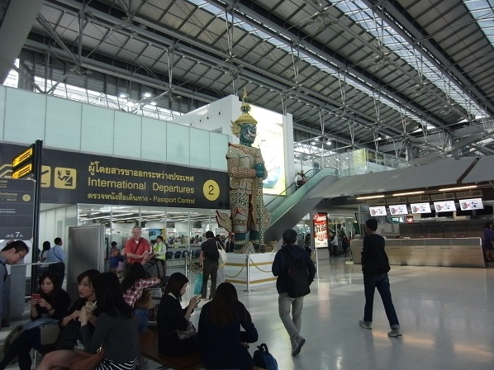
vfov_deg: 54.8
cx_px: 252
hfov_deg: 69.4
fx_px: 357
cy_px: 189
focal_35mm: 25
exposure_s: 1/50
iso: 400
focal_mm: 4.3
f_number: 3.2
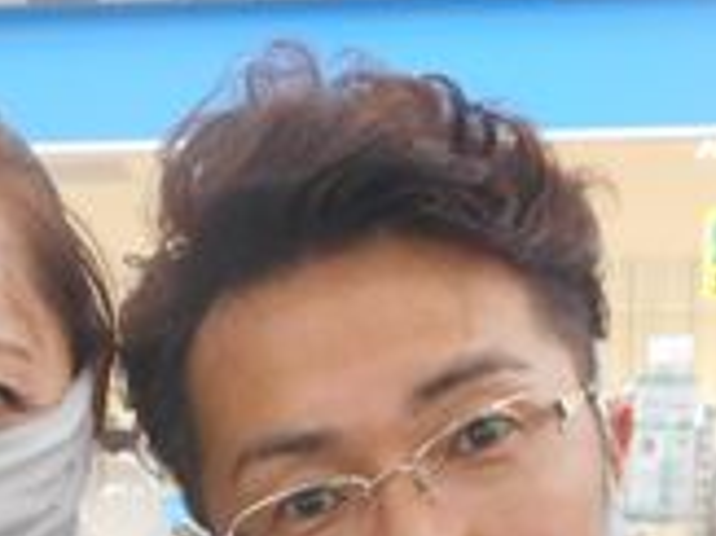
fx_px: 1902
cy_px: 901
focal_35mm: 92
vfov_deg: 14.5
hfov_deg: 21.2
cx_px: 184
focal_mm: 4.5
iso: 360
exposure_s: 1/30
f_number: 3.7
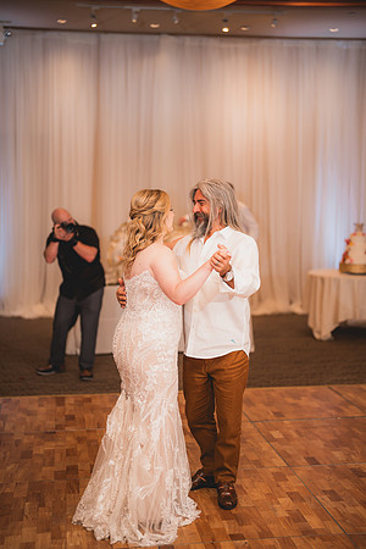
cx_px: 183
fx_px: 762
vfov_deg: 39.6
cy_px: 274
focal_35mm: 50
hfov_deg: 27.0
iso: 125
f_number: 1.2
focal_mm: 50
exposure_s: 1/250
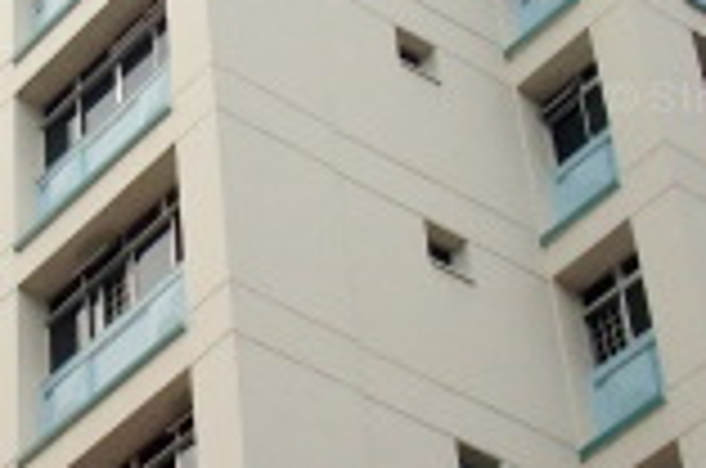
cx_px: 40
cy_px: 104
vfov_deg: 10.1
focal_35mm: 135
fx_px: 2642
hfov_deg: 15.0
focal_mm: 6.2
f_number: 2.8
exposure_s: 1/250
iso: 80
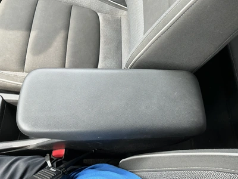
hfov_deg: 63.4
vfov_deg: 49.7
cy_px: 90
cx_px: 119
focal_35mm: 28
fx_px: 193
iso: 64
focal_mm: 3
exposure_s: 1/106
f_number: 1.8
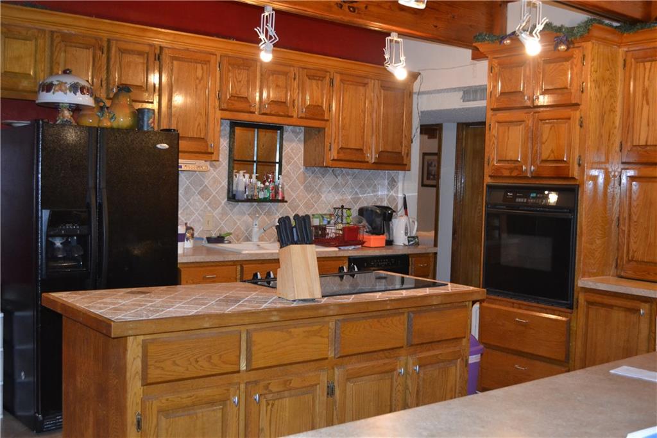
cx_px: 328
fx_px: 711
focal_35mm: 39
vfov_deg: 34.2
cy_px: 219
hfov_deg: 49.6
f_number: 4.2
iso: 1400
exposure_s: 1/60
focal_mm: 26
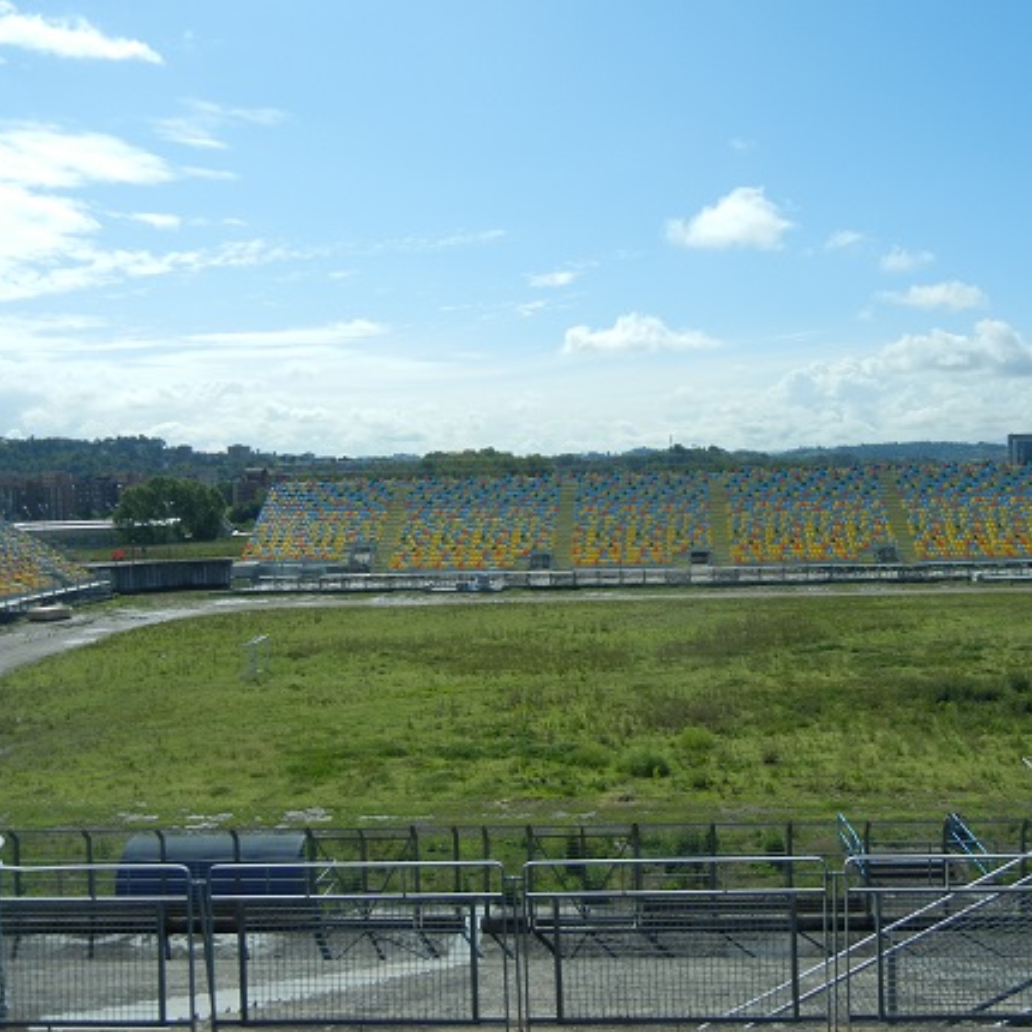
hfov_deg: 44.7
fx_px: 1248
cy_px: 499
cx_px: 607
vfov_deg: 44.9
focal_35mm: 37
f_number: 7
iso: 160
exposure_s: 1/744
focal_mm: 5.4
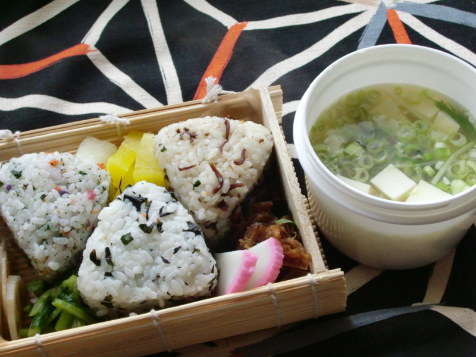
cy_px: 178
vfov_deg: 22.3
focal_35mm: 66
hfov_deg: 29.4
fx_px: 908
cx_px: 238
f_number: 4.1
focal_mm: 11.7
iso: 400
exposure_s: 1/60
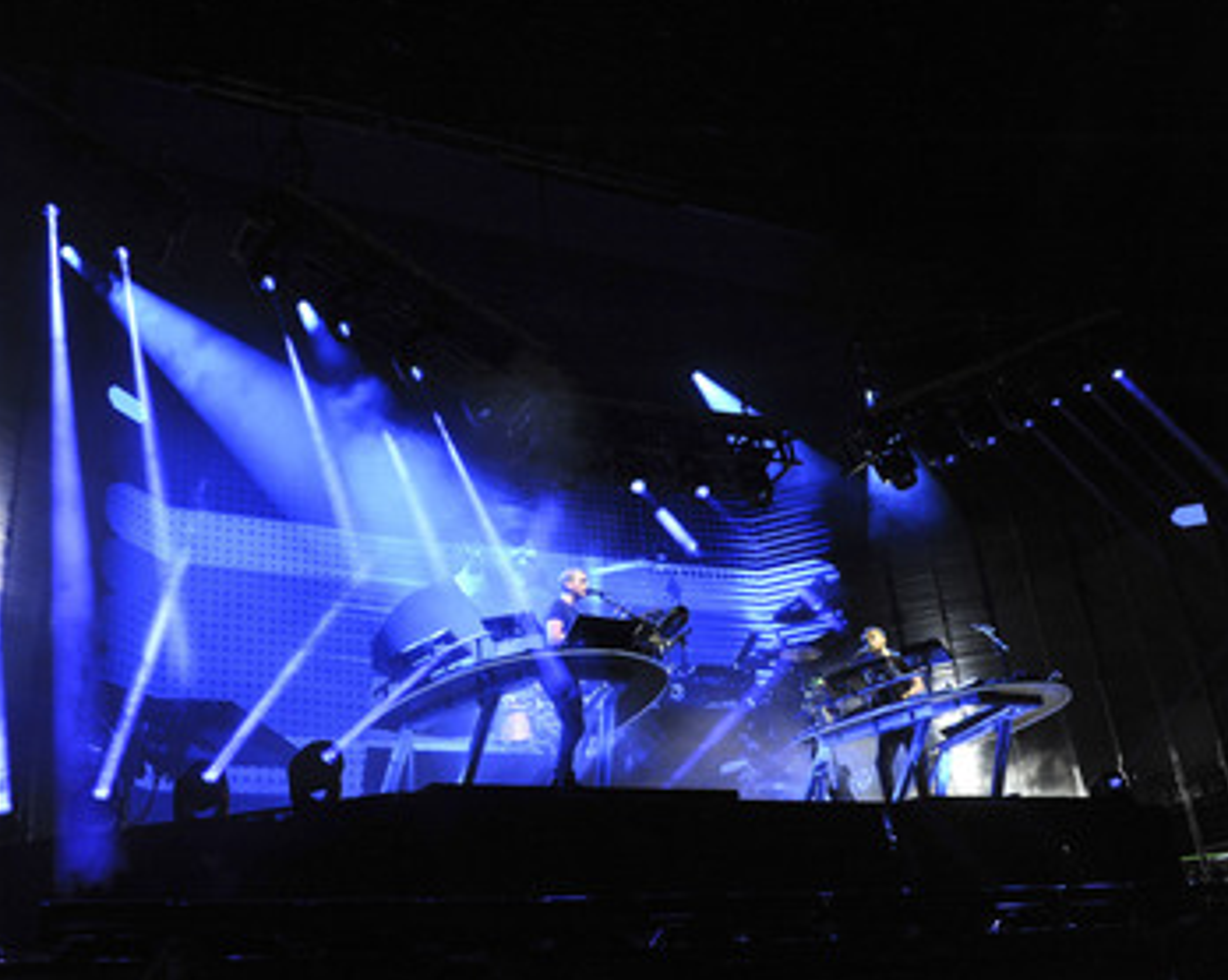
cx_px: 533
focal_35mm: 34
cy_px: 476
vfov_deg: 43.3
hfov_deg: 52.7
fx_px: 1235
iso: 1600
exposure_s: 1/320
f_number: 2.8
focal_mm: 28
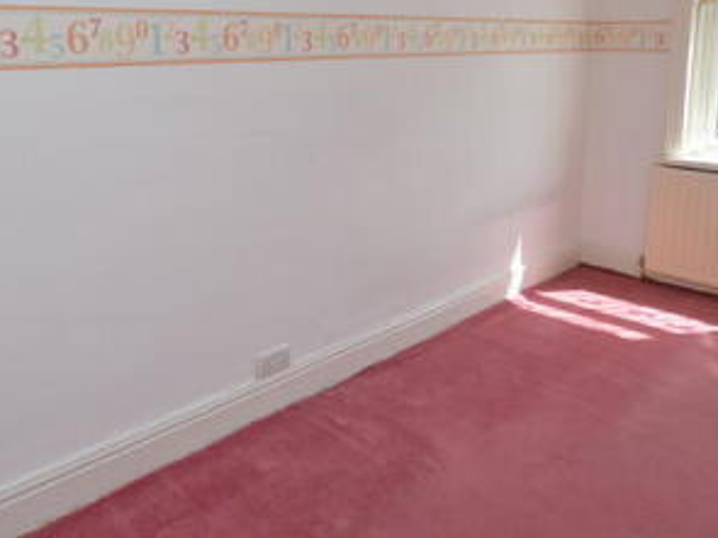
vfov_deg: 42.7
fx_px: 663
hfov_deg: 56.8
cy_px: 131
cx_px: 329
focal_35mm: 32
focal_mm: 10
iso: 200
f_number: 5.6
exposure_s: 1/125
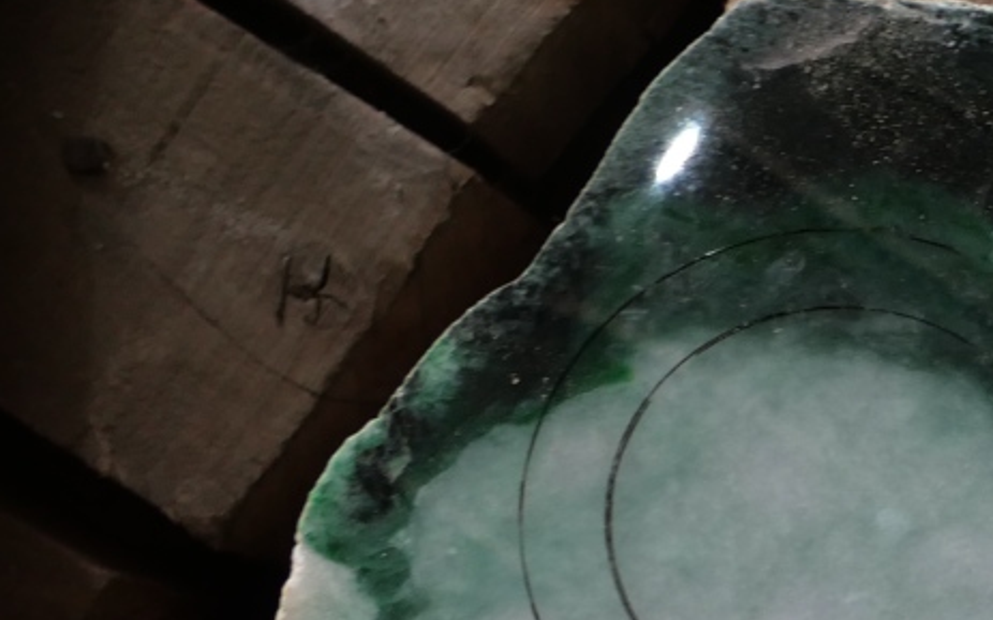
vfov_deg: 18.1
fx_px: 1785
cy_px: 860
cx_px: 1664
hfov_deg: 22.4
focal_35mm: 66
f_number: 4
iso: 320
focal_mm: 9
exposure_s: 1/60
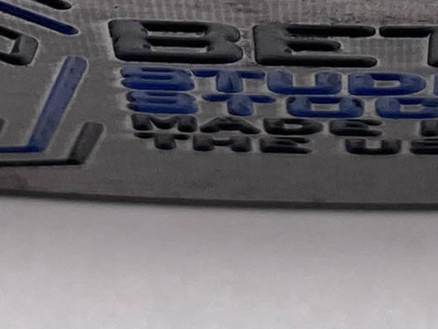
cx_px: 399
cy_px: -245
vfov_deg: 7.4
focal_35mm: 196
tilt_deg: -67.1
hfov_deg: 10.0
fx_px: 2481
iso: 32
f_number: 1.8
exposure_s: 1/810
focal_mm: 4.25
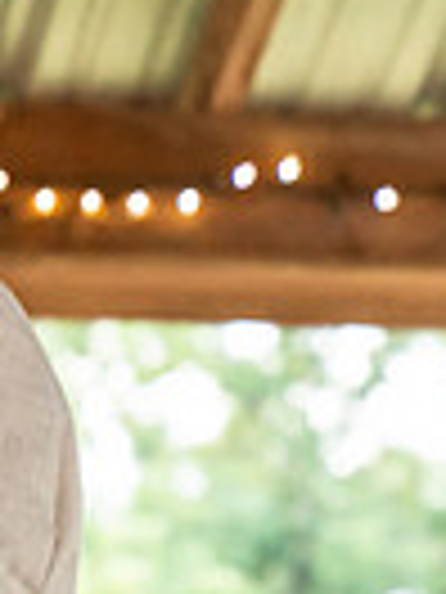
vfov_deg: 5.8
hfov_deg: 4.2
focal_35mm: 339
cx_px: -938
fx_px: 5824
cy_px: 424
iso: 1600
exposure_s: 1/125
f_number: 4.5
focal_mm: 70
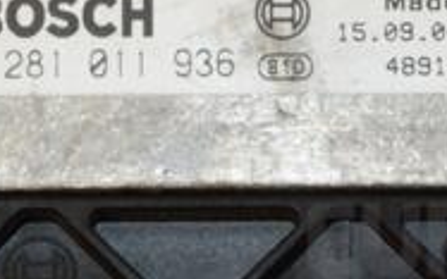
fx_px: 5508
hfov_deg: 4.6
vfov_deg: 2.9
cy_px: -79
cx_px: 263
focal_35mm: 452
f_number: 10
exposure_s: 1/200
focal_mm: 92
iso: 800
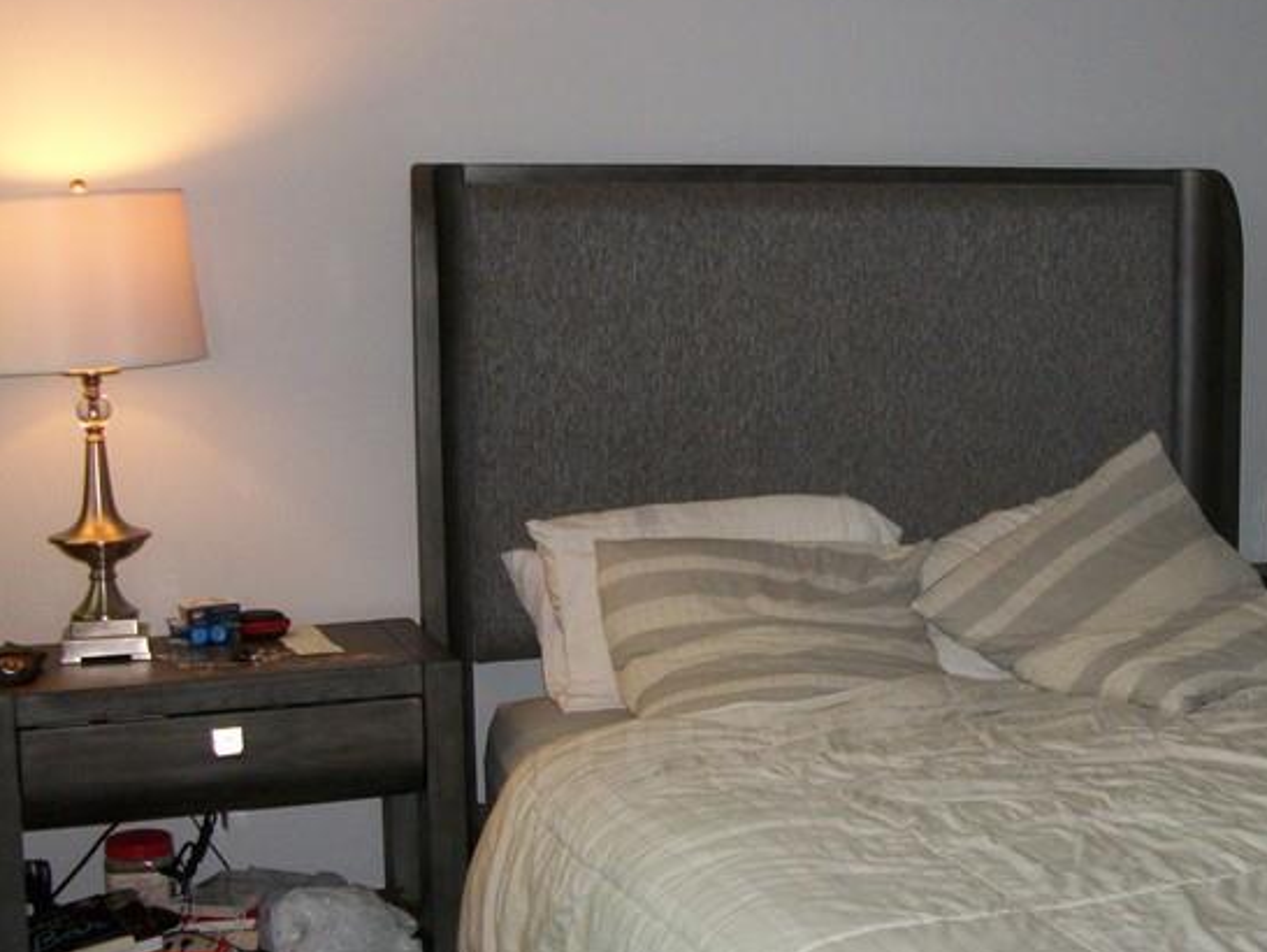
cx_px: 886
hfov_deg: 31.8
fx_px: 2197
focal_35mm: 60
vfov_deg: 24.4
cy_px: 485
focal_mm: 5.7
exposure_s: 1/60
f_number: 2.9
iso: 160
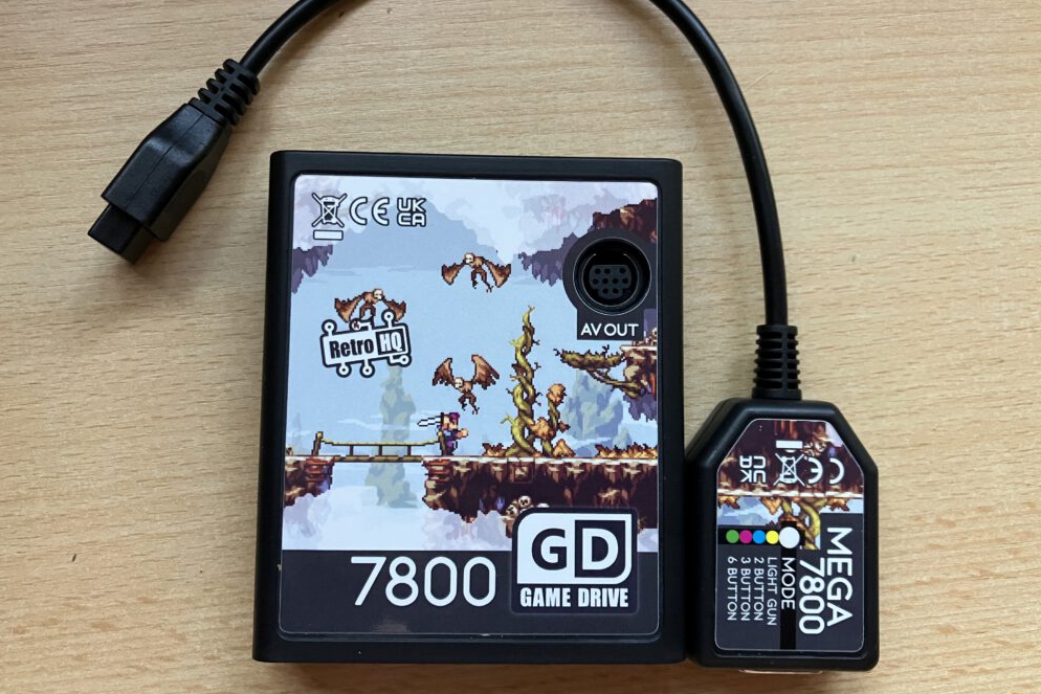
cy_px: 331
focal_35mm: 30
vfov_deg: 43.6
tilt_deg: -83.8
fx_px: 868
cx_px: 520
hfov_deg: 61.9
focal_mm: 3.99
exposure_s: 1/60
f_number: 1.8
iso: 320
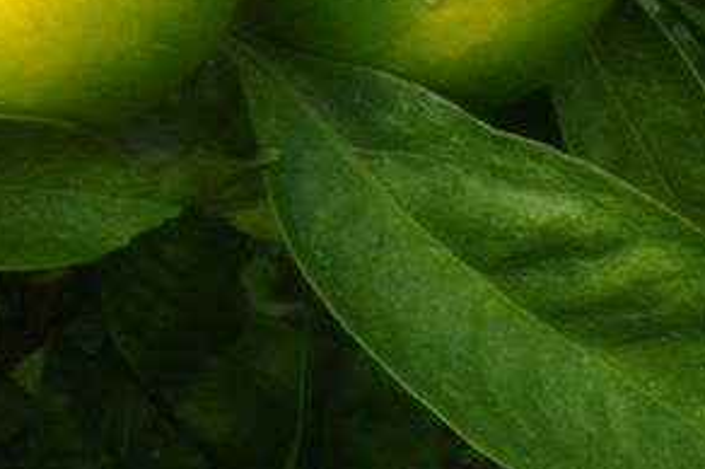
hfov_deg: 20.3
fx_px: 1897
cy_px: -181
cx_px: -14
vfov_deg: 13.4
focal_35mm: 97
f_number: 4.6
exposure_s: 1/50
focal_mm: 6.1
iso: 80
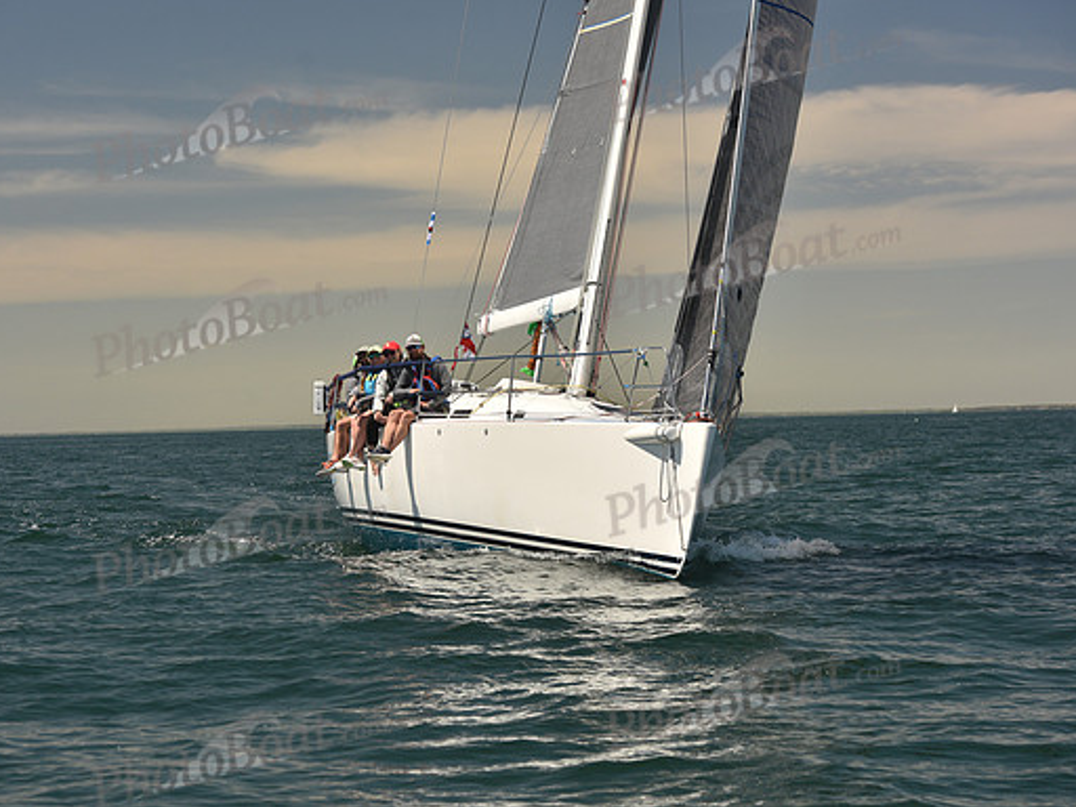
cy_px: 402
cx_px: 498
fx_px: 3046
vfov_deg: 15.1
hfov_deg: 20.0
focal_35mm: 98
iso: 250
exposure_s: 1/800
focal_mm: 90
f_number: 5.6
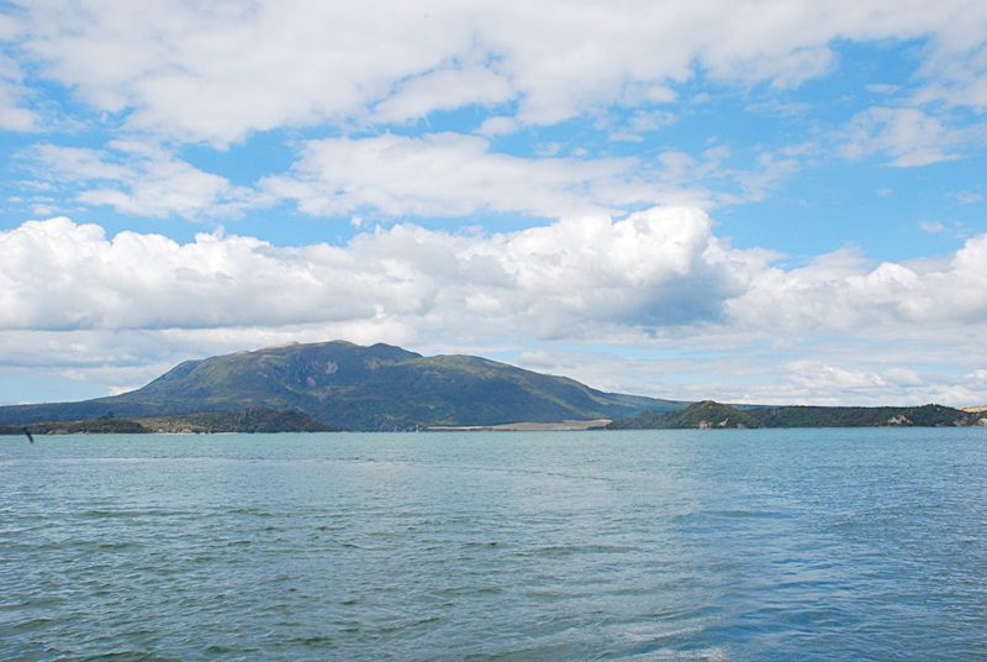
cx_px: 494
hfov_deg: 53.1
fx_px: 988
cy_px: 331
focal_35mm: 36
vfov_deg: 37.0
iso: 180
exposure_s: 1/60
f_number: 25
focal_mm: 24
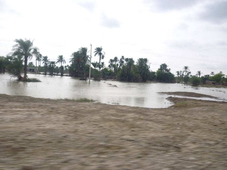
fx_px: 203
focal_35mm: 31
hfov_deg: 58.4
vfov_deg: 45.4
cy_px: 85
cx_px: 114
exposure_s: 1/200
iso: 100
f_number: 8
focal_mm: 5.5
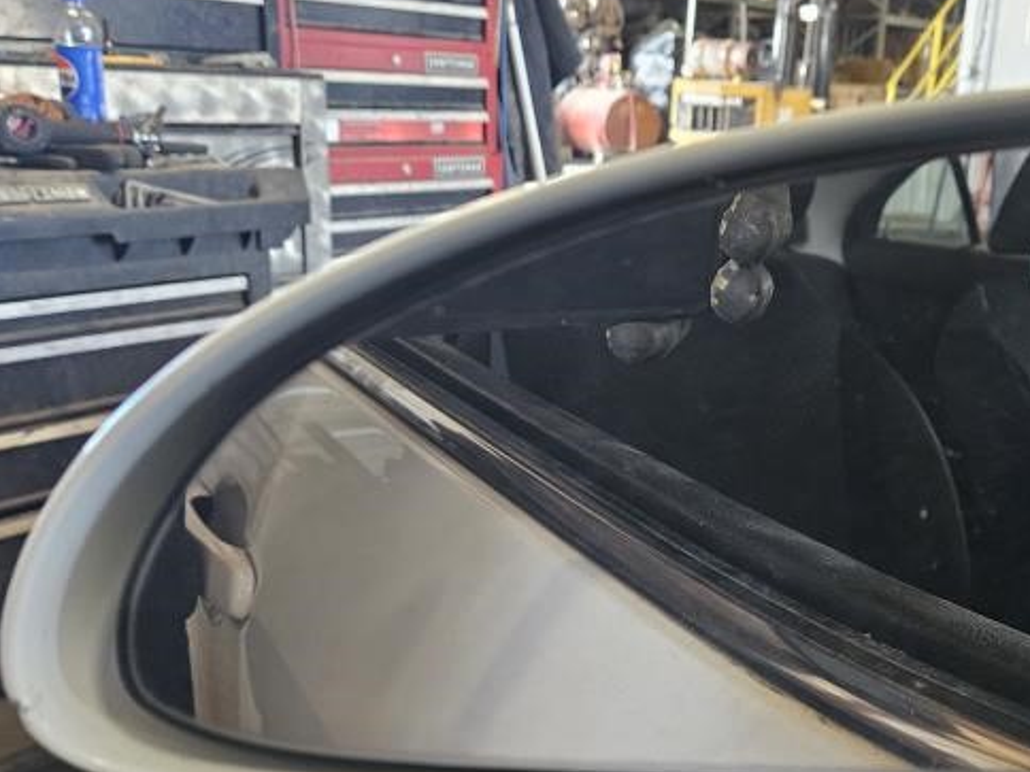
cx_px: 664
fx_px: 1131
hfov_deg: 48.4
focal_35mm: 38
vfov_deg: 37.6
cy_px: 468
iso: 500
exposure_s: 1/120
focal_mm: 5.4
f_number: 1.8
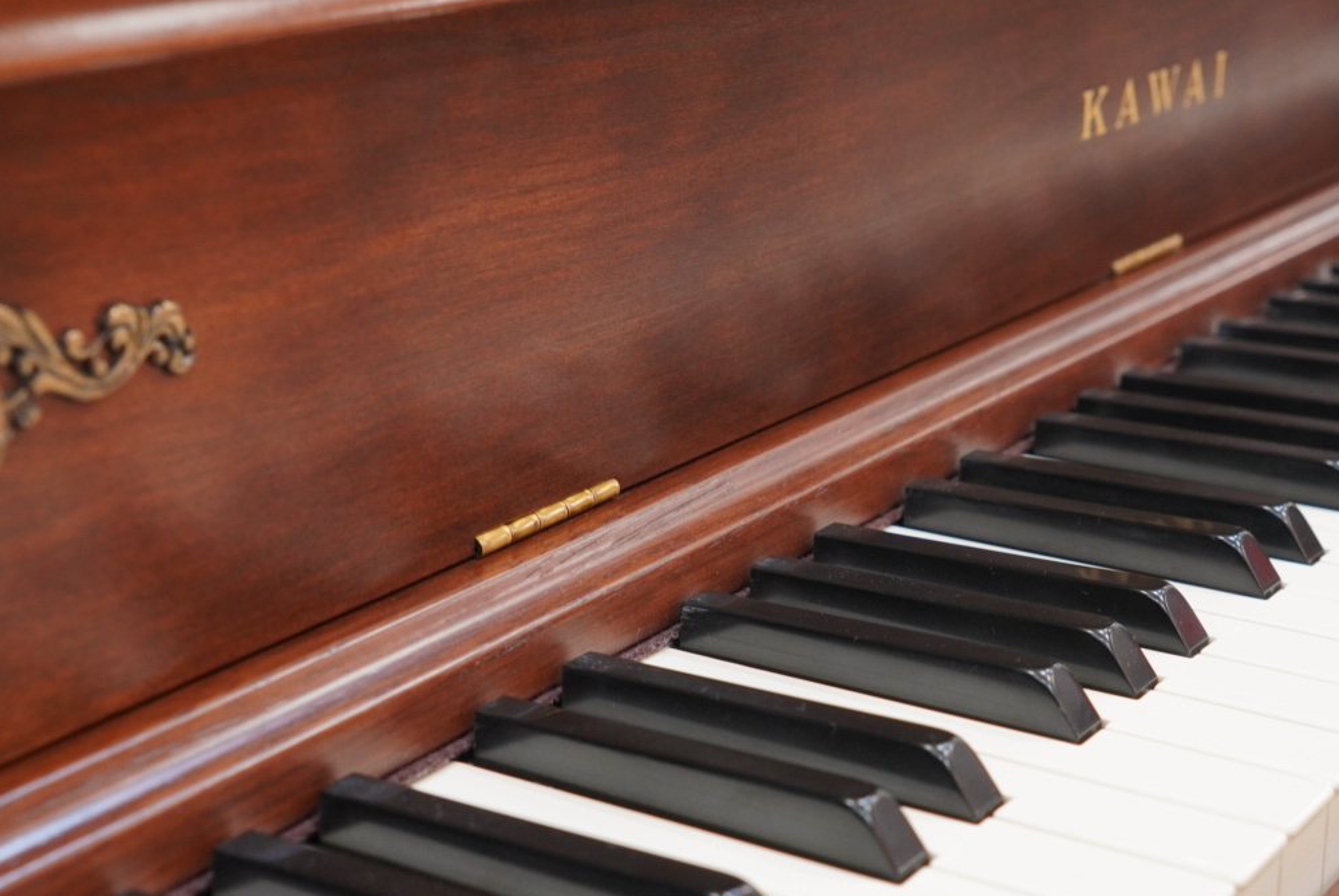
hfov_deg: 31.5
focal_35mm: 63
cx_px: 860
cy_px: 563
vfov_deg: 21.4
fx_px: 2364
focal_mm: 26.2
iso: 400
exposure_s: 1/60
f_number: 4
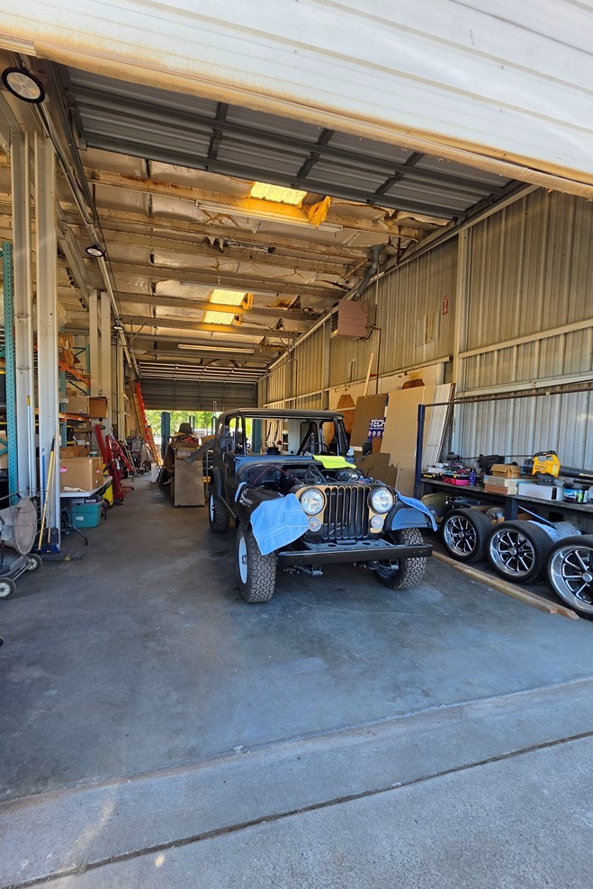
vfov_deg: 104.2
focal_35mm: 14
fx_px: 346
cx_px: 255
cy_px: 458
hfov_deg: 80.7
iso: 32
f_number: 1.9
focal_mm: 2.2
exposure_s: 1/264
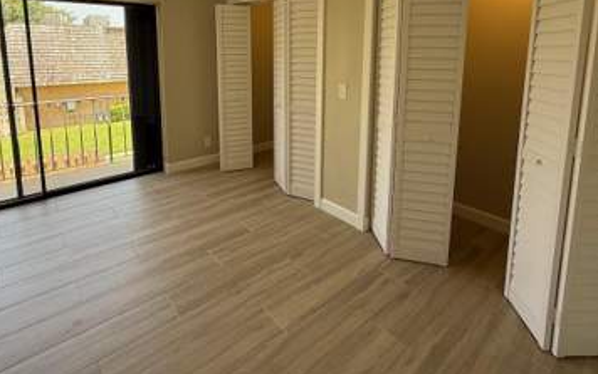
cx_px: 287
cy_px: 94
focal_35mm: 20
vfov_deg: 56.8
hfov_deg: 85.0
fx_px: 326
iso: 100
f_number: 2.2
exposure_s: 1/99
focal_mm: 2.22
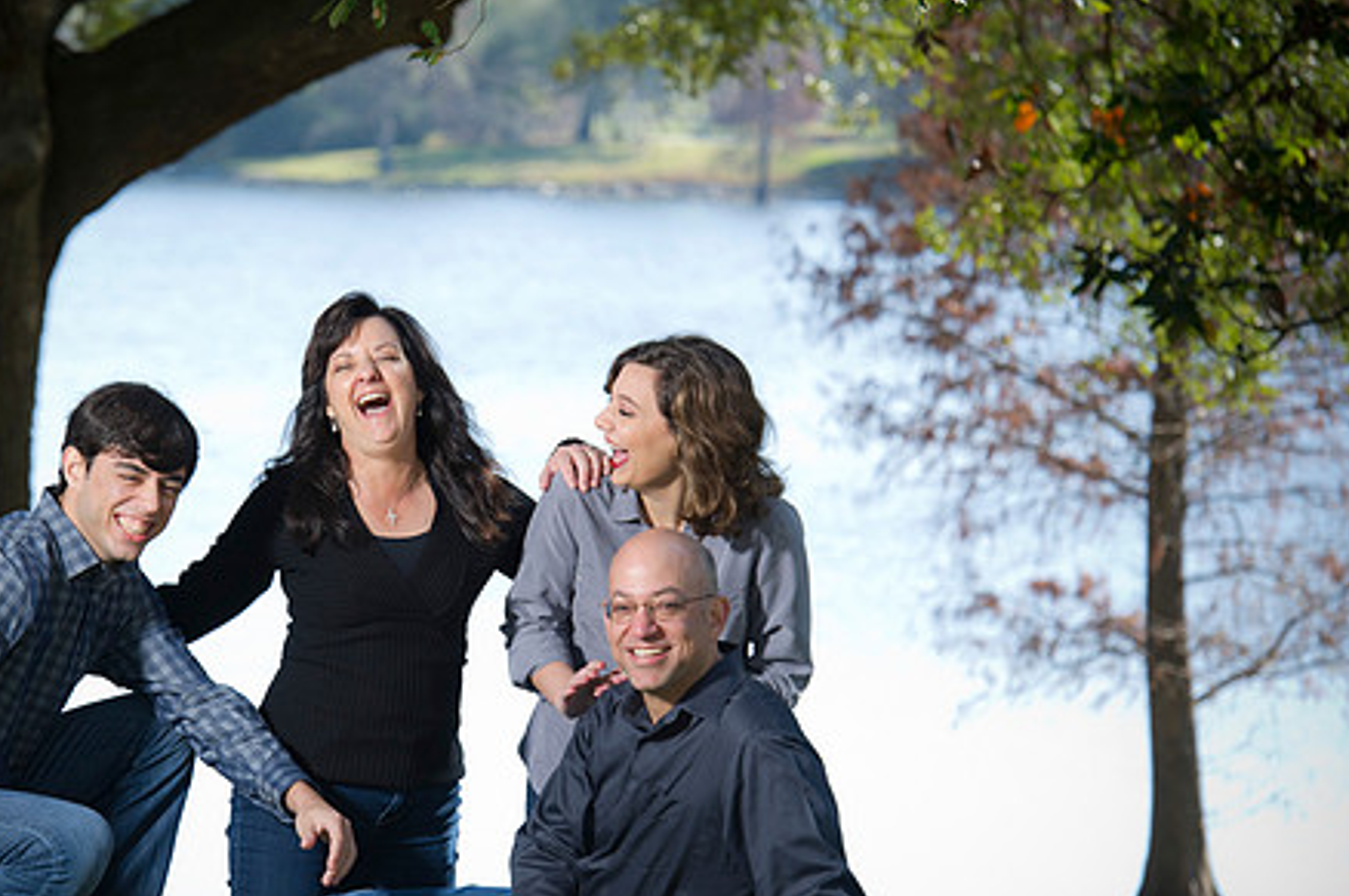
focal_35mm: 212
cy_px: 560
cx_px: 527
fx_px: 7935
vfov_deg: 6.5
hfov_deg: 9.7
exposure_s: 1/200
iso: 200
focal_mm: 160
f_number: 5.6
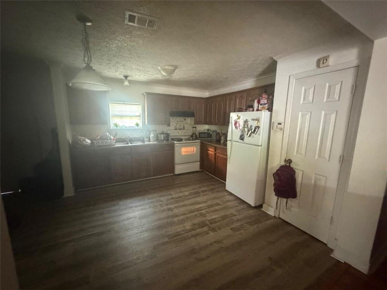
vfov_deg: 85.7
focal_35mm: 14
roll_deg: +0.0
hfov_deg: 102.1
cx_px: 194
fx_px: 157
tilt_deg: -6.8
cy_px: 145
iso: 1250
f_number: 2.2
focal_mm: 2.22
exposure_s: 1/40
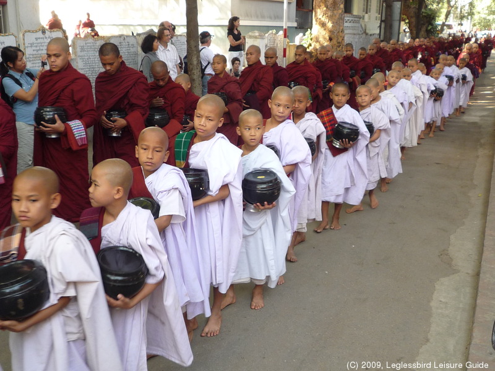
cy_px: 186
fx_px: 543
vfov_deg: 37.7
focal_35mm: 38
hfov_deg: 49.0
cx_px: 248
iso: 100
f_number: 2.9
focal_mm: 4.7
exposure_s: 1/40
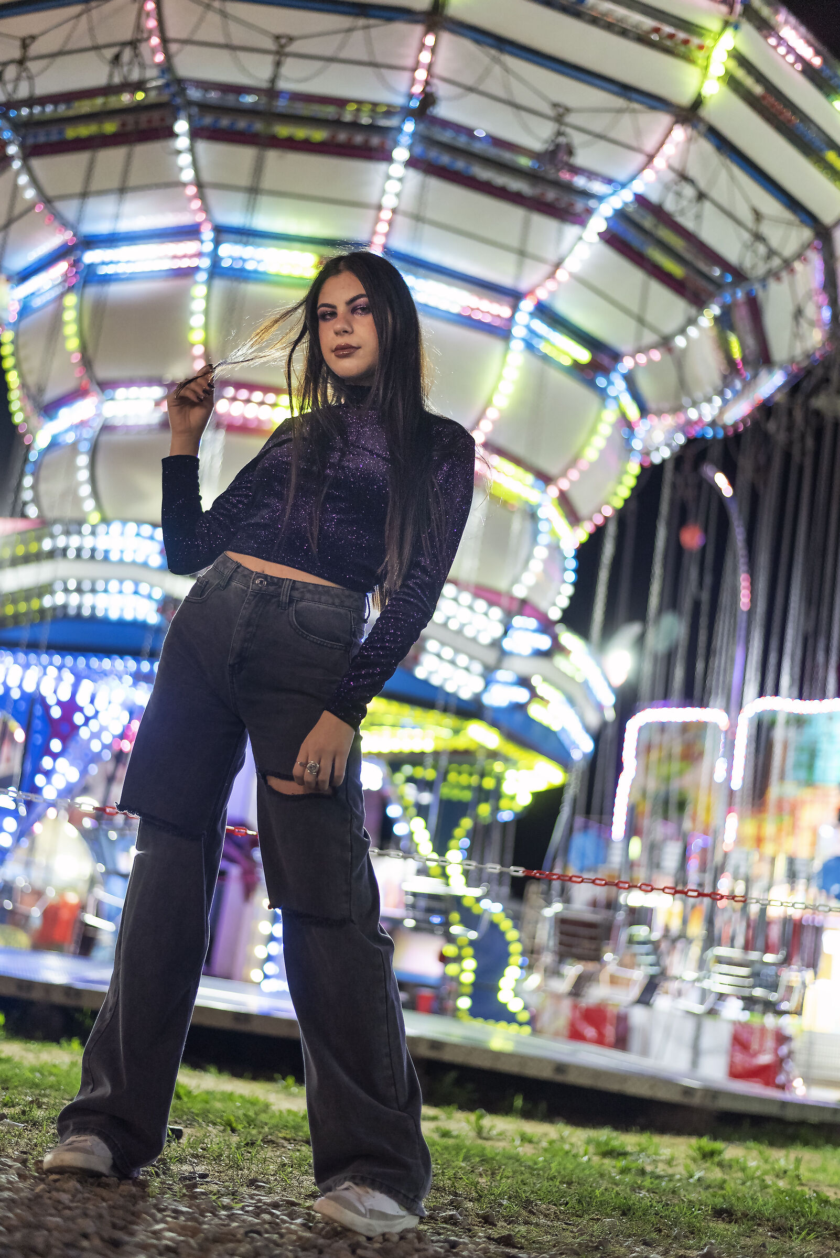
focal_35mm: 50
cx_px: 420
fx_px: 1748
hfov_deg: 27.0
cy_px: 629
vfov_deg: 39.6
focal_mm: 50
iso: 2000
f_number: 2
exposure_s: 1/320
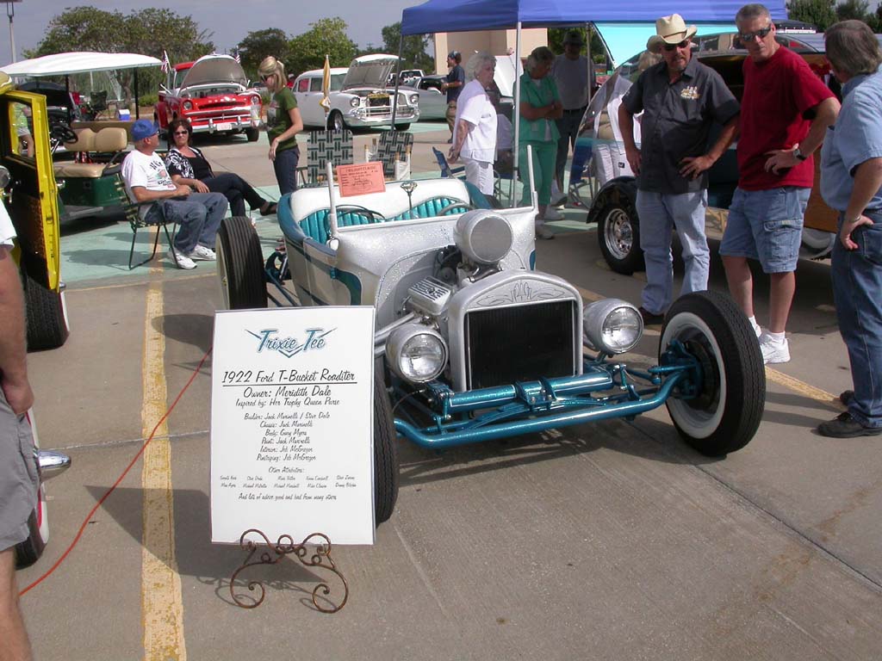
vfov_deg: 37.7
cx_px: 441
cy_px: 330
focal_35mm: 38
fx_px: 968
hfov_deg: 49.0
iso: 100
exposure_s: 1/551
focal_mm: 7.85
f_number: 7.5
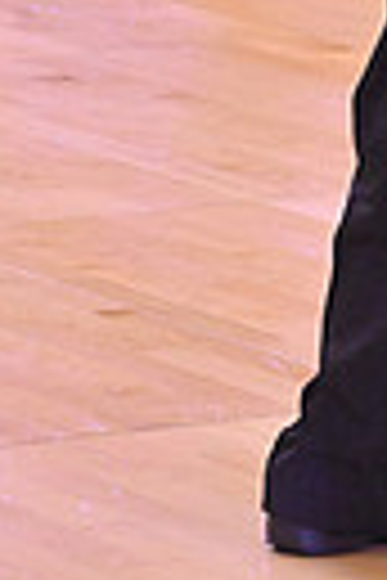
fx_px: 7223
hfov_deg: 3.0
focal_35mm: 448
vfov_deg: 4.5
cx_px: 826
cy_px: -683
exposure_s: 1/200
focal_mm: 100
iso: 6400
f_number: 9
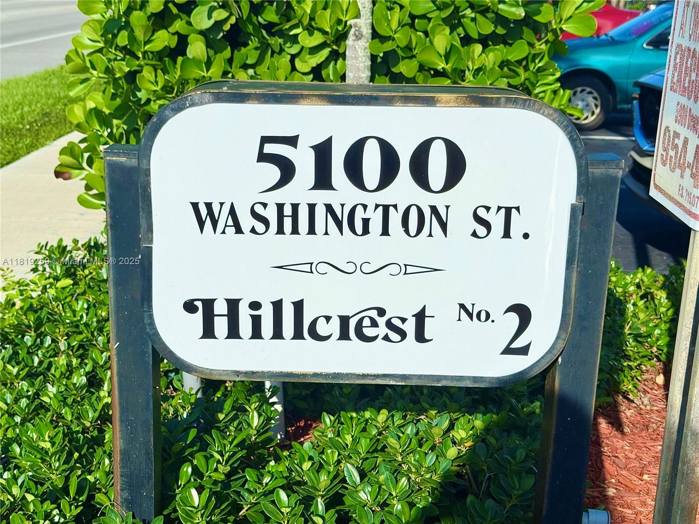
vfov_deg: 30.3
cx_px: 350
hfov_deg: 39.7
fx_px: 969
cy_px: 262
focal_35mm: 48
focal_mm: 6.76
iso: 50
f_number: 1.78
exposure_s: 1/13333
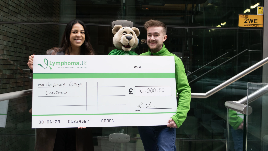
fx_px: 362
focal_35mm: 51
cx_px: 133
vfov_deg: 23.5
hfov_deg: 40.6
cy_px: 73
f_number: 5.6
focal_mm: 32
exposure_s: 1/125
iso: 400
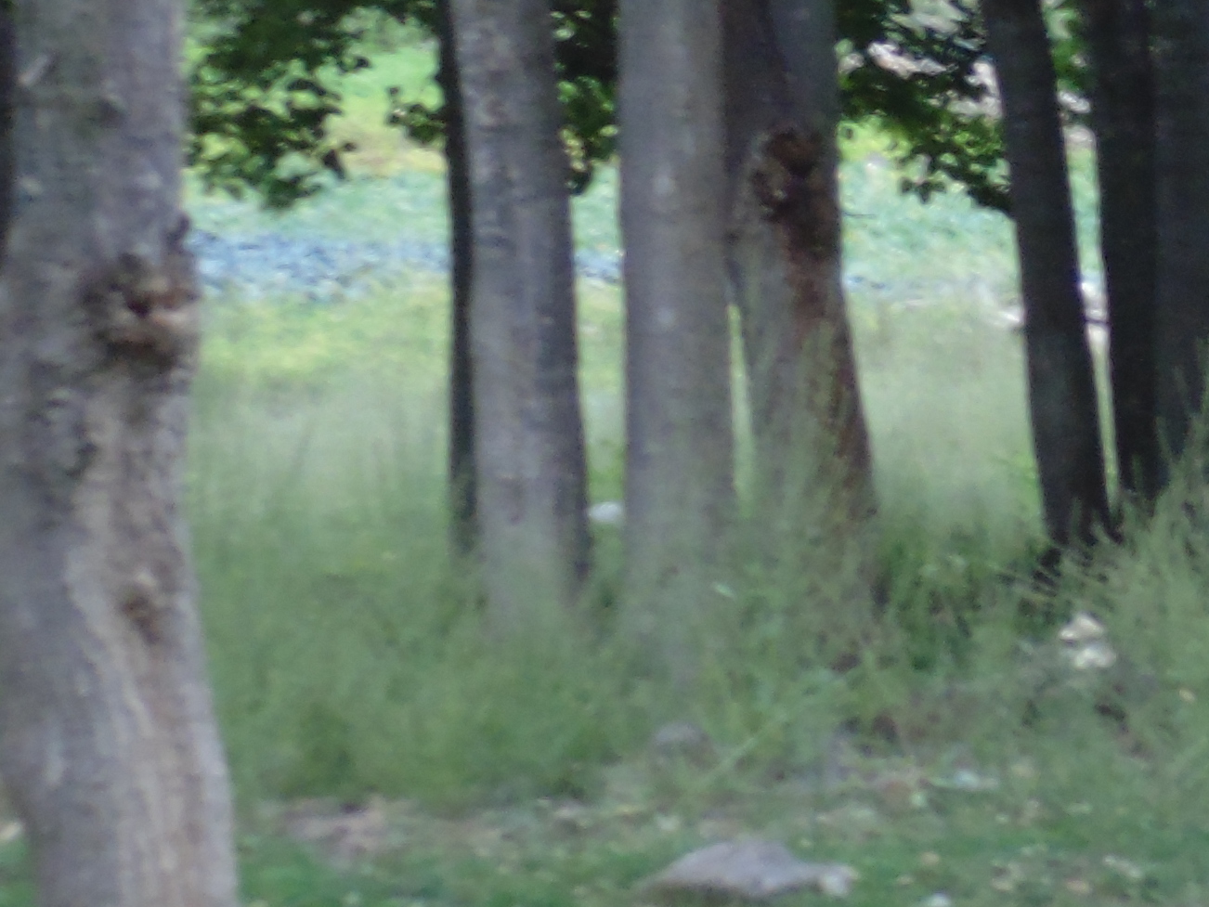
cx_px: 2095
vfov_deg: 3.2
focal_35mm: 467
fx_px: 16313
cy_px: 373
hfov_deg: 4.2
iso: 200
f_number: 4.7
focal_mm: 23.6
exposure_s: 1/60
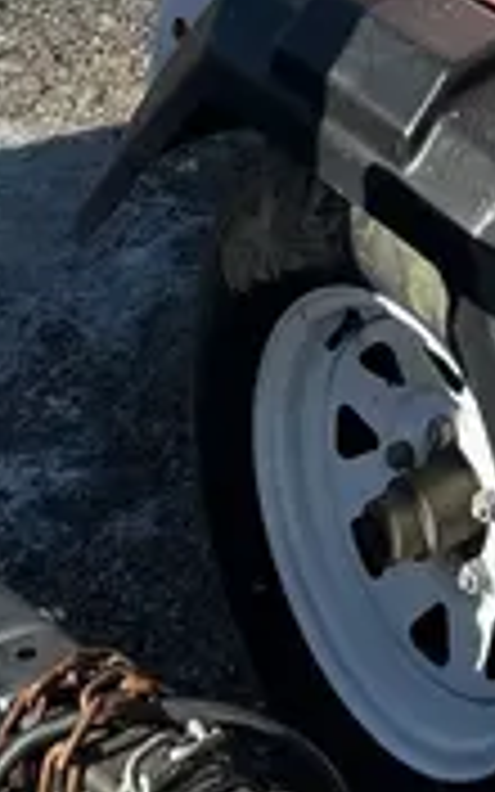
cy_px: -637
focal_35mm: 115
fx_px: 2482
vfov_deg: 15.5
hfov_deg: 10.9
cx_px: 752
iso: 50
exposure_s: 1/5319
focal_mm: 5.7
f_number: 1.5
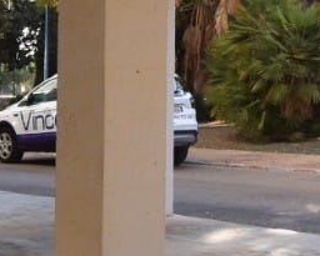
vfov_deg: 15.5
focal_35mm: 99
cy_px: 50
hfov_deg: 19.4
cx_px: 140
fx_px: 938
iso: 200
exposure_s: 1/320
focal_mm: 10
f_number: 7.1
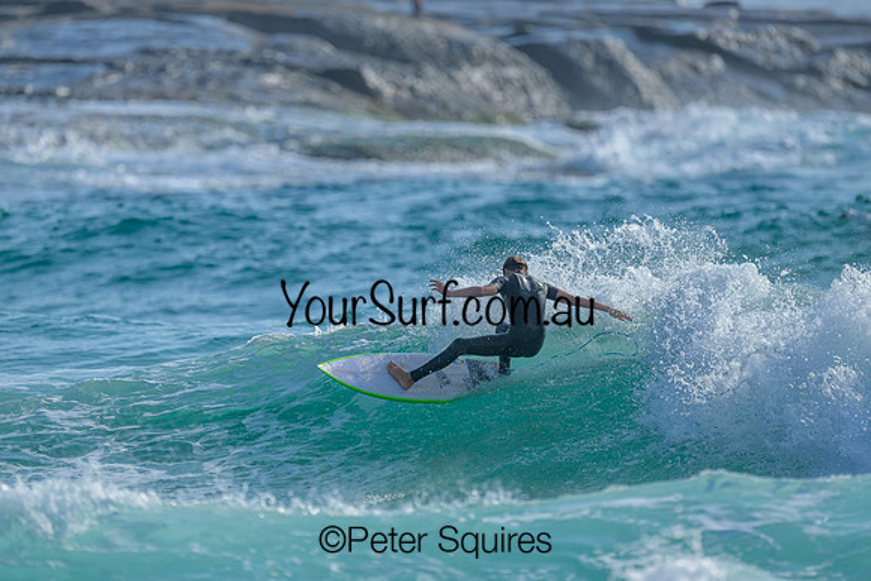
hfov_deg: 2.6
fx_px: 19359
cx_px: 436
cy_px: 290
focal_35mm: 800
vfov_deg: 1.7
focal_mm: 800
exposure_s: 1/2000
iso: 220
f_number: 6.3
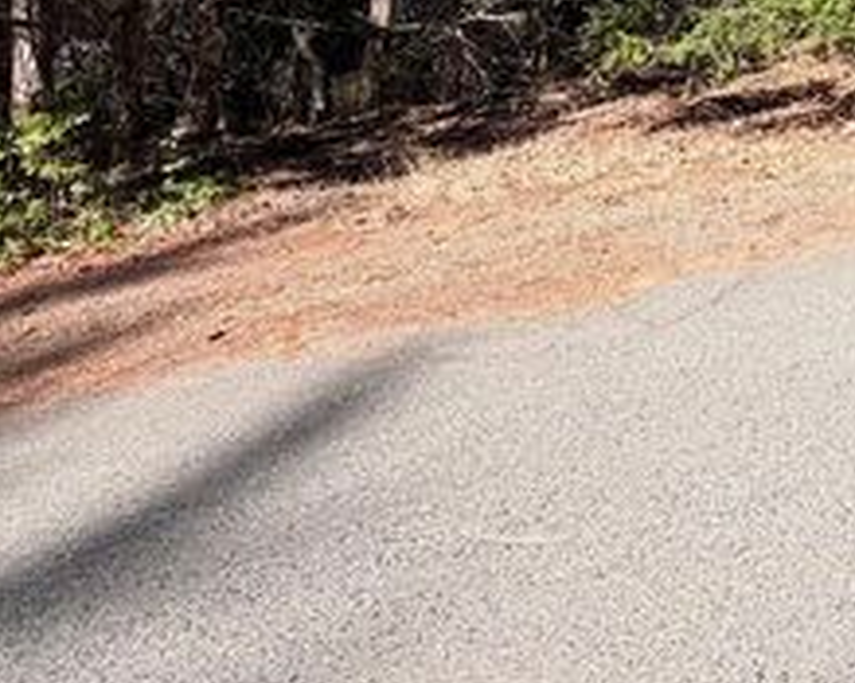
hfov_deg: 36.8
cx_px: 988
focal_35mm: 40
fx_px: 1012
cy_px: -152
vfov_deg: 31.0
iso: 40
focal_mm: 2.22
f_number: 2.2
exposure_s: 1/760
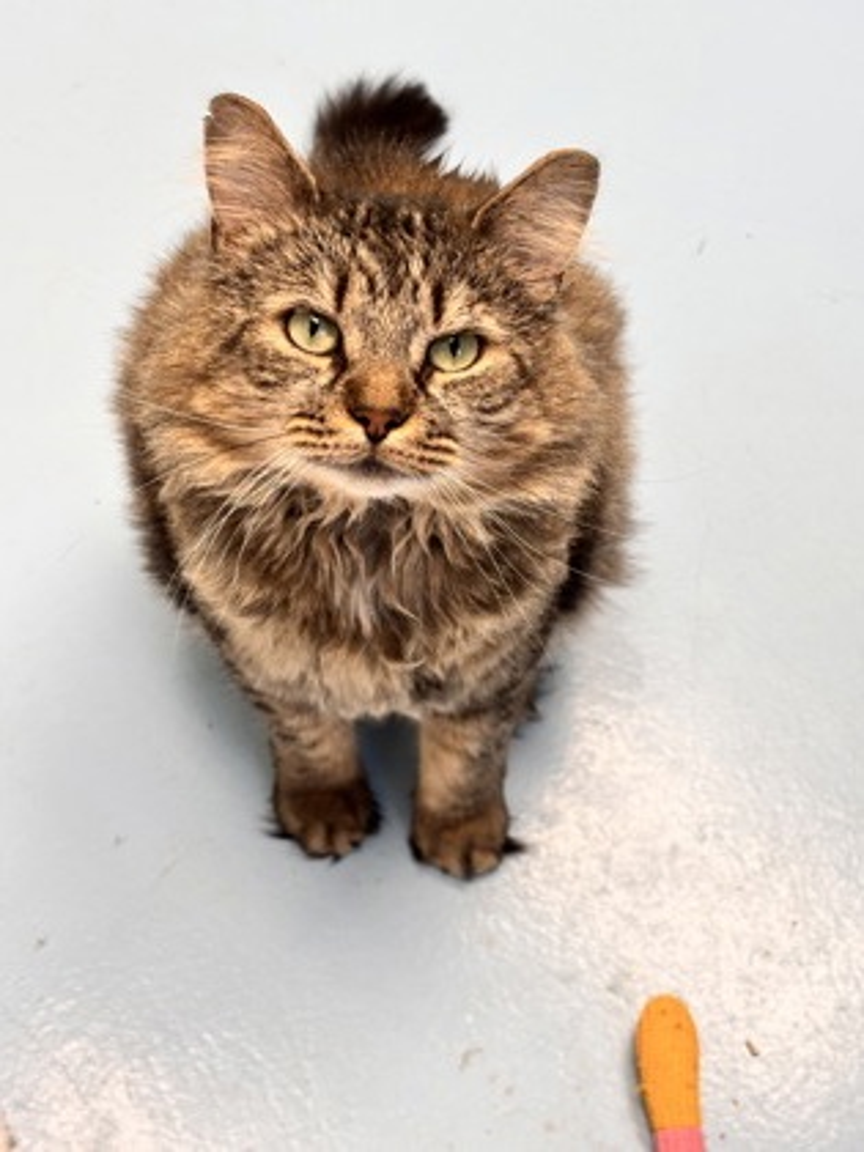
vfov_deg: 36.8
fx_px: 1731
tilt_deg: -59.8
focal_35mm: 52
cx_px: 432
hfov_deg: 28.0
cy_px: 576
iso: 40
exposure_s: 1/60
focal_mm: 5.96
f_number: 1.6
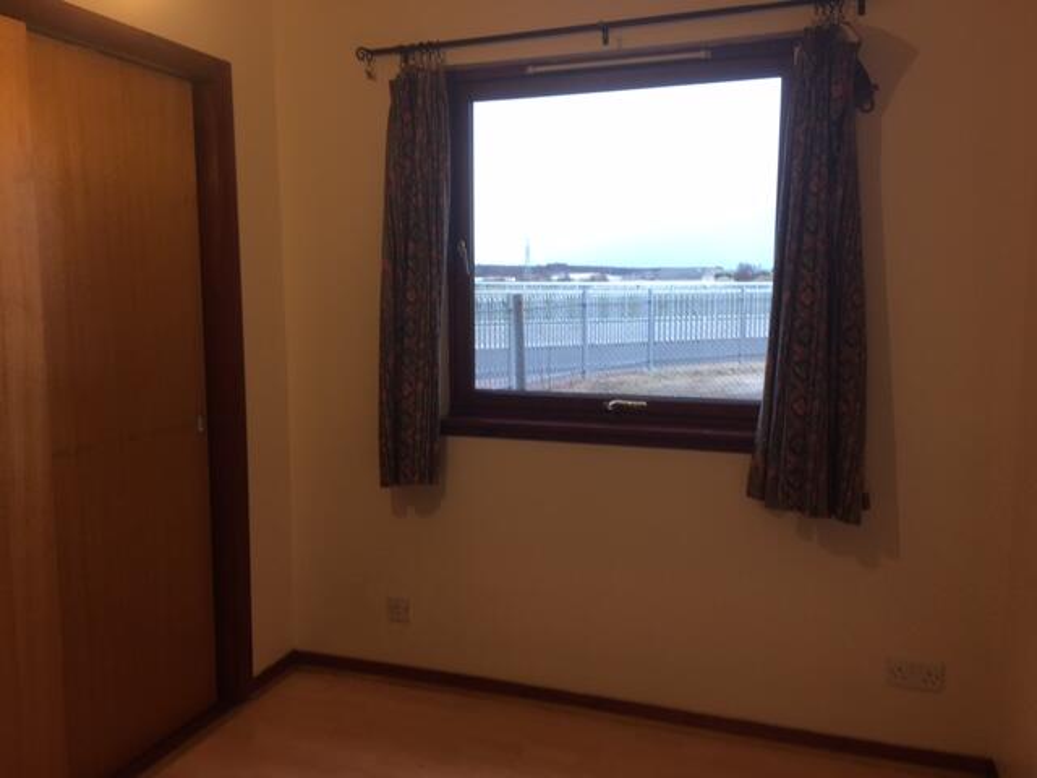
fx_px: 869
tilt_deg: -6.0
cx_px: 518
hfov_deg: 61.7
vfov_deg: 48.2
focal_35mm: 29
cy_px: 389
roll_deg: -0.5
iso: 25
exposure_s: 1/33
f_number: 2.2
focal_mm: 4.15
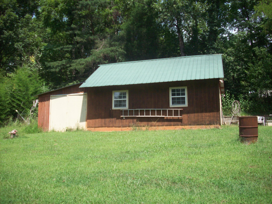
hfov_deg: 50.1
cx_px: 136
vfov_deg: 38.7
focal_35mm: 37
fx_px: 291
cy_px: 102
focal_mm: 6.2
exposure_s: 1/205
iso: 80
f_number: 5.6
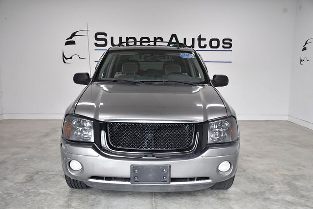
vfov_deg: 38.9
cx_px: 156
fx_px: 296
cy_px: 104
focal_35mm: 34
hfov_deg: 55.8
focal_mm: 23
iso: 1250
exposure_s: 1/1000
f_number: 4
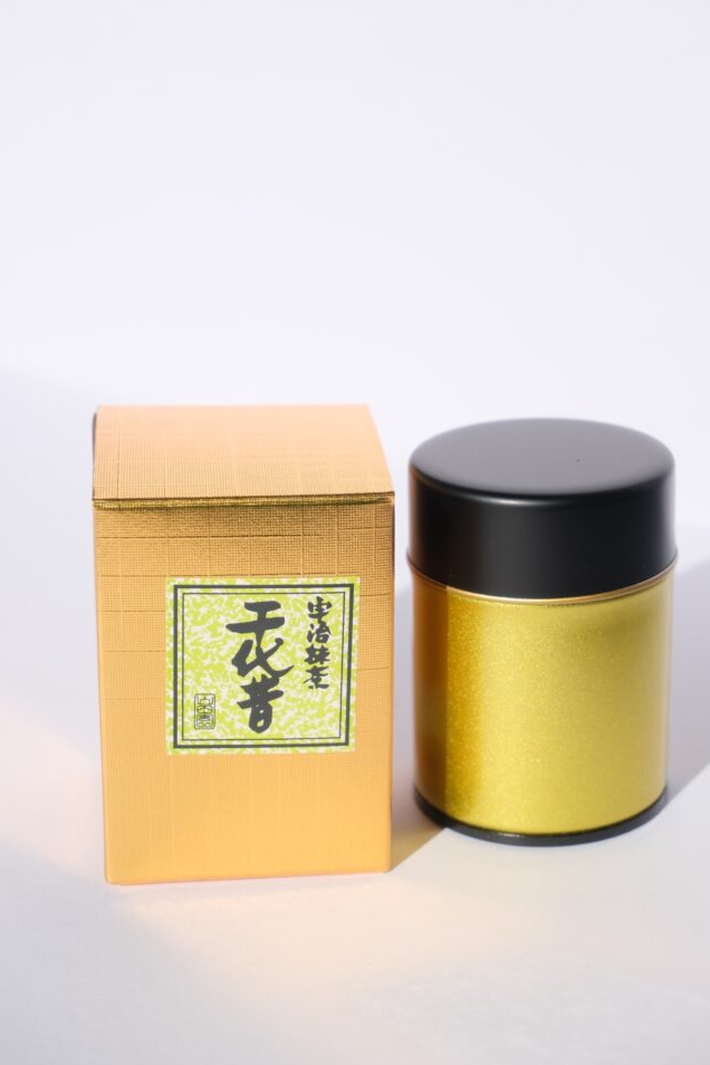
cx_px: 369
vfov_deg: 27.7
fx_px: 2159
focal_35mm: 73
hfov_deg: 18.7
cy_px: 500
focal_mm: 45
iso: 320
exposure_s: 1/1500
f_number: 5.6
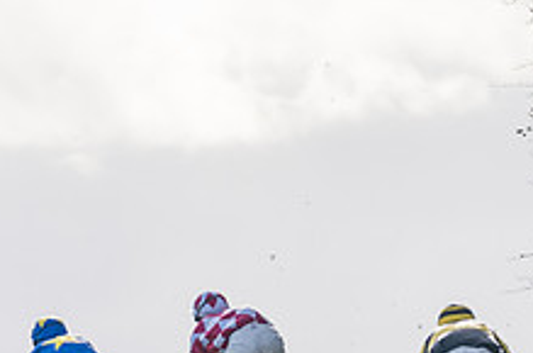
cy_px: 465
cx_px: 258
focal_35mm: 1062
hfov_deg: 1.9
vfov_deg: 1.3
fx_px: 15689
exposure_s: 1/1600
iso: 200
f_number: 4
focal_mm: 244
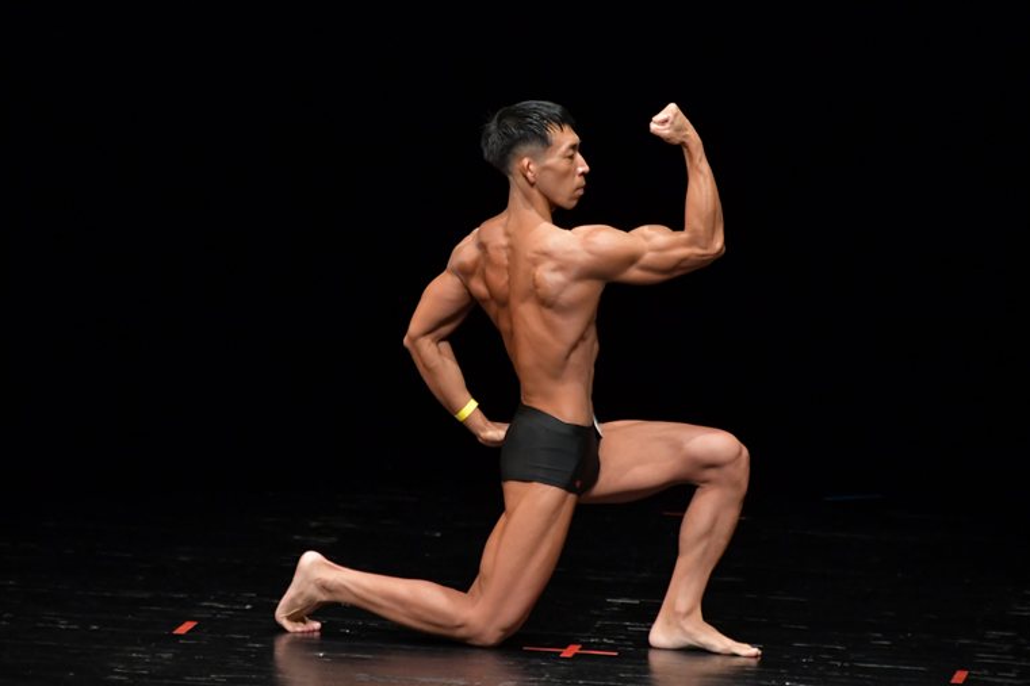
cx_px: 512
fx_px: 10926
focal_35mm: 382
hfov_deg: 5.4
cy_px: 342
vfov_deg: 3.6
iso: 3200
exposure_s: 1/400
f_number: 5.6
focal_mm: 250
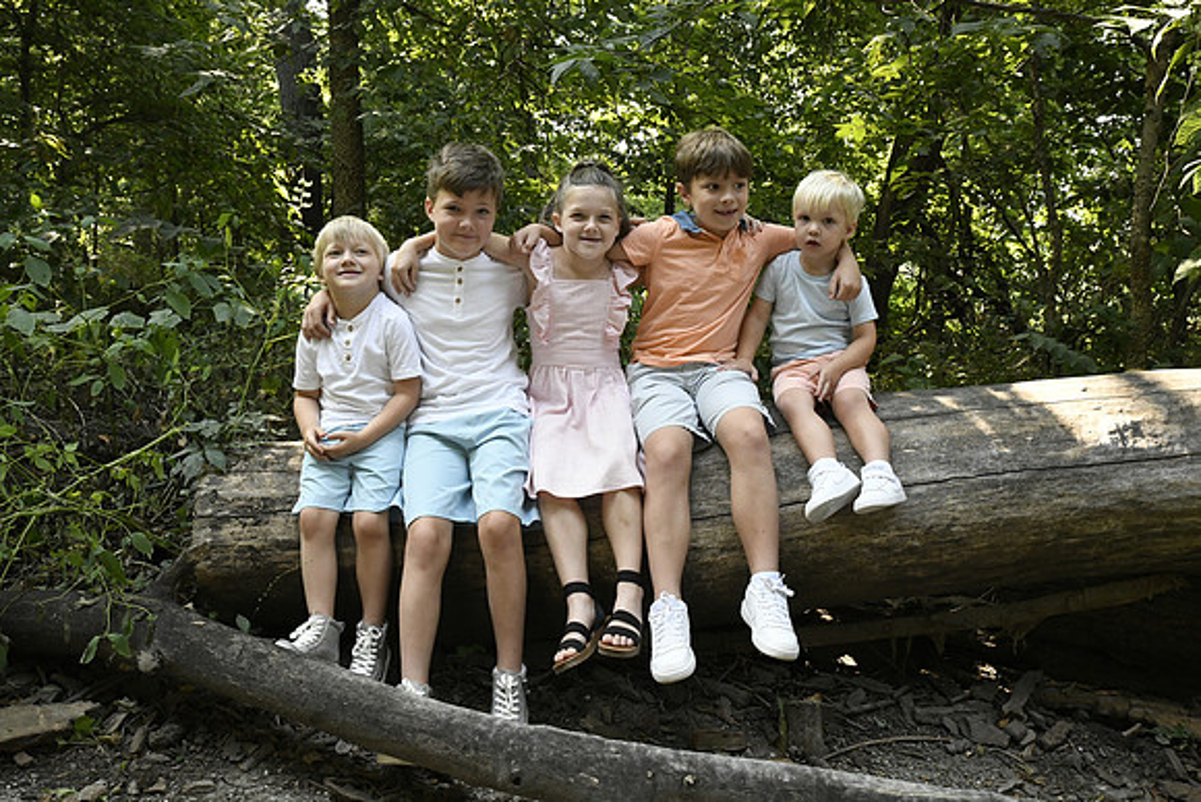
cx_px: 600
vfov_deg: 42.3
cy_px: 401
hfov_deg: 60.3
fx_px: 1034
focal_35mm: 31
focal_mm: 31
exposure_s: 1/320
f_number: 9
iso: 6400
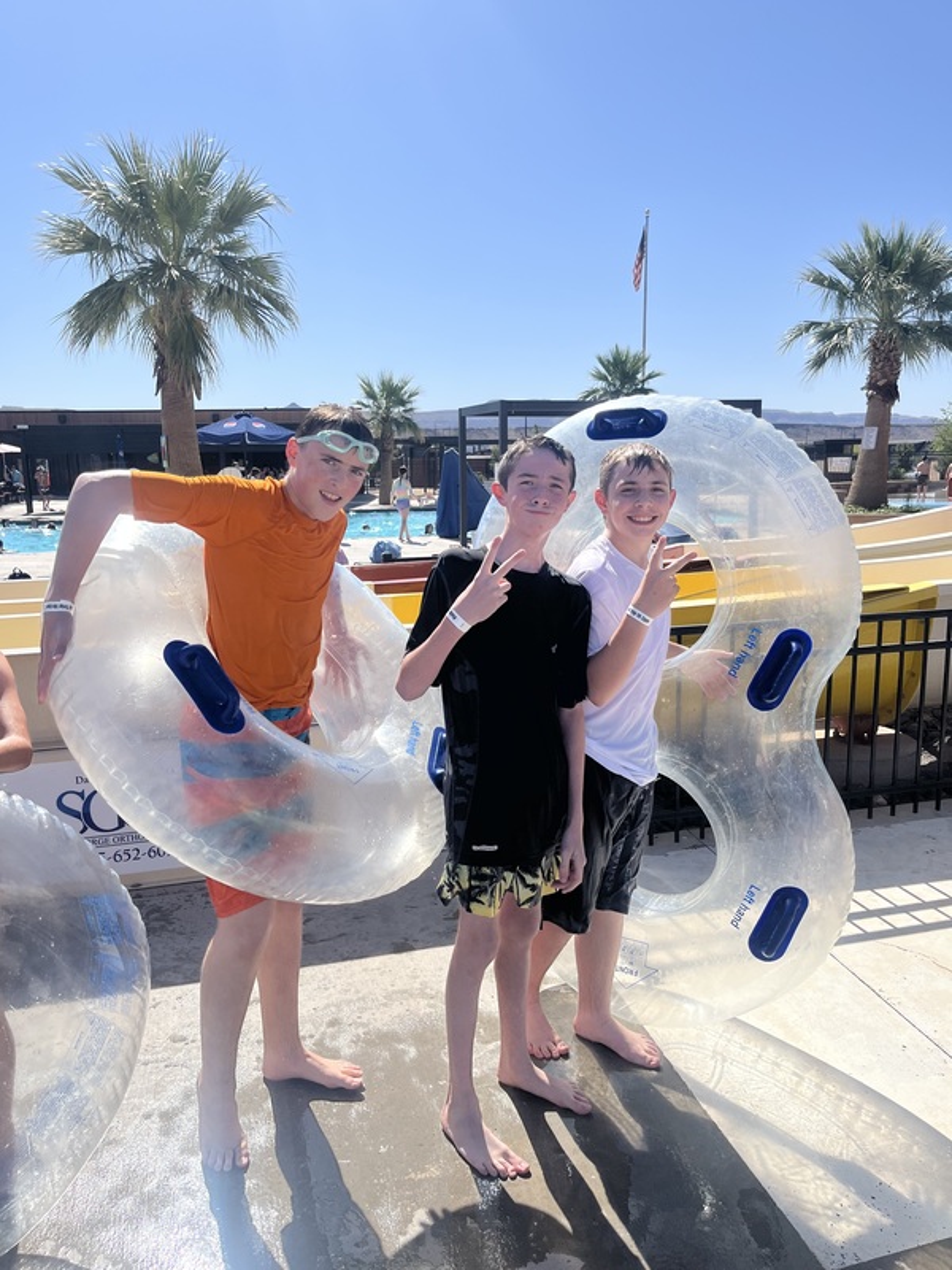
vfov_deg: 67.3
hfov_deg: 53.1
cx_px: 476
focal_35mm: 26
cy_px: 635
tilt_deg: -10.1
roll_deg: +1.6
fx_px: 953
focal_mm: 5.1
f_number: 1.6
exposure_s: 1/4149
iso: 50
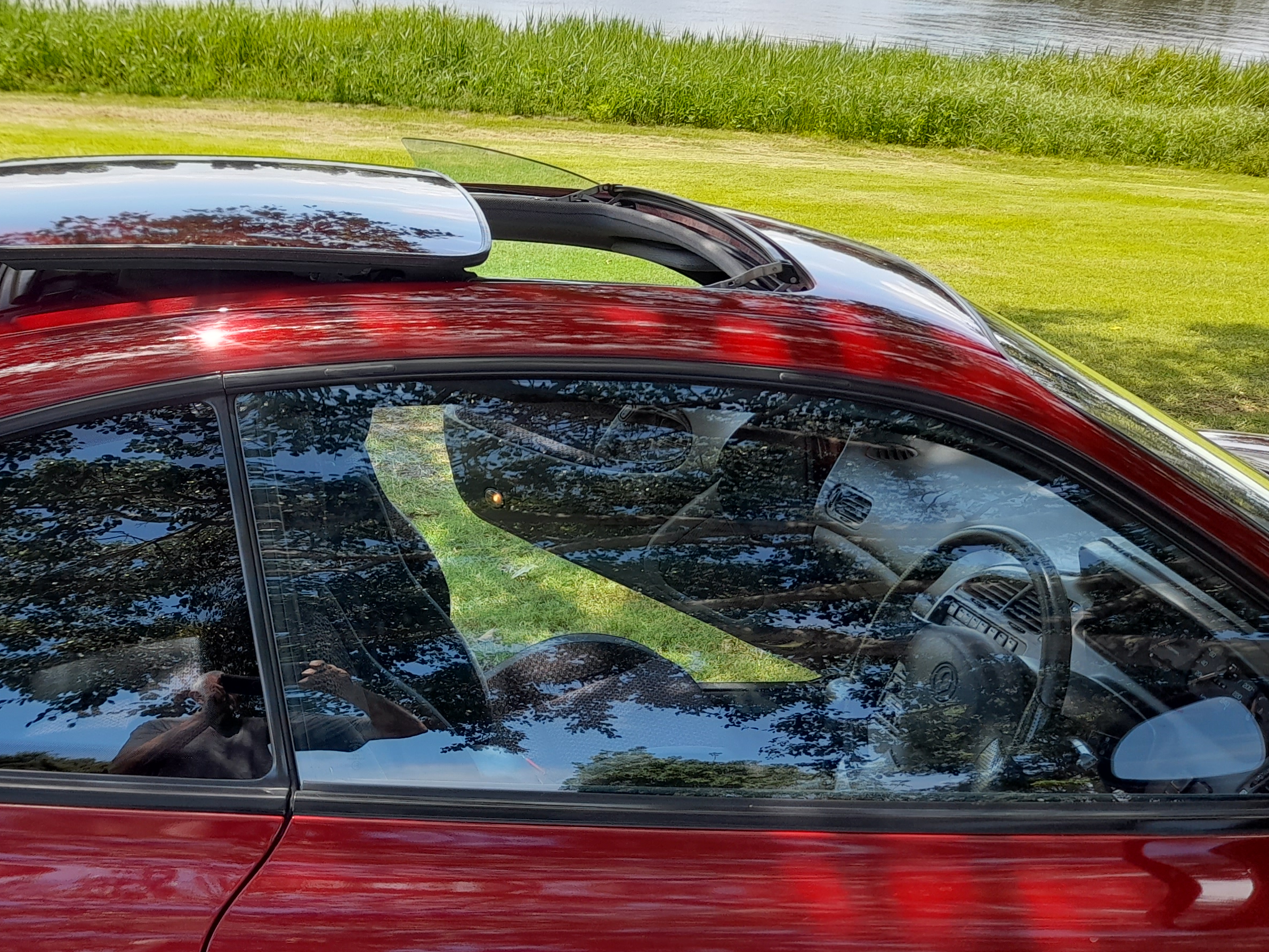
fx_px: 1540
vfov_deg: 34.3
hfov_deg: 43.5
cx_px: 334
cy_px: 514
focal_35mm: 42
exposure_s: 1/185
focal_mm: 4.6
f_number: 2
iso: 20
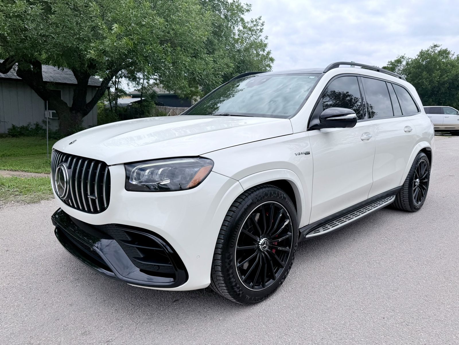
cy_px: 172
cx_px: 230
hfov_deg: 71.6
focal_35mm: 24
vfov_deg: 56.8
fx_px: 318
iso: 80
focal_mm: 6.76
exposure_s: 1/8130
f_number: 1.78
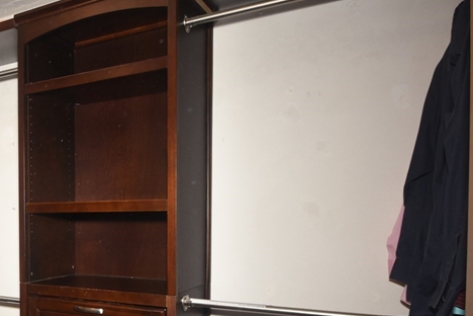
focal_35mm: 36
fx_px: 474
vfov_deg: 35.8
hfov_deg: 45.3
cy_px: 246
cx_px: 6
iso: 640
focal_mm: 11
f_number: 6.3
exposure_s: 1/60
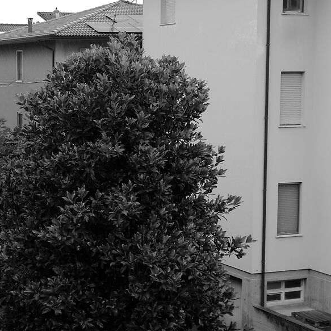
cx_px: 40
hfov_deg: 20.3
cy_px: 183
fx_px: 909
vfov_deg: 20.6
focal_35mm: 84
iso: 64
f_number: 3.5
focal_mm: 16
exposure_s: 1/50
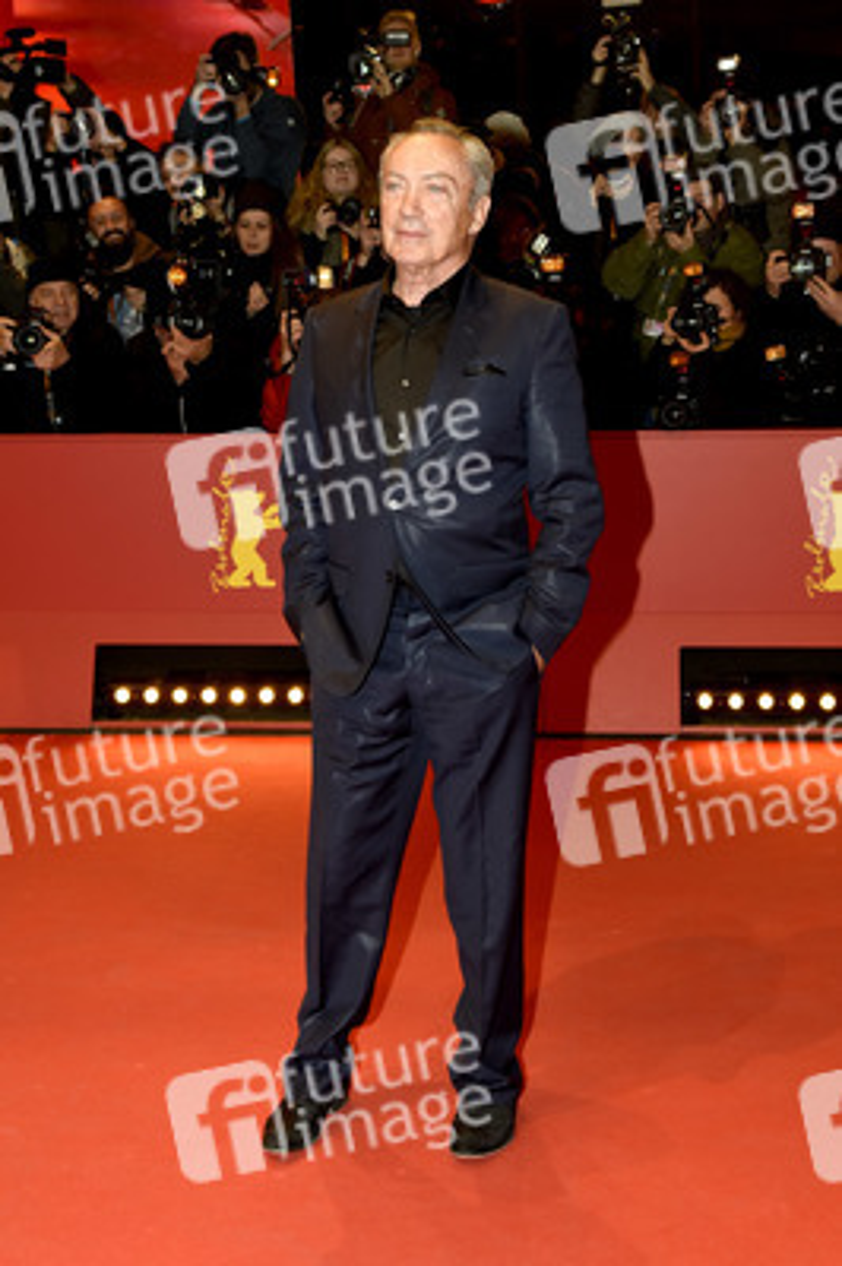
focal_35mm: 42
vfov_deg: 46.4
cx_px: 421
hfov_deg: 31.8
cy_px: 633
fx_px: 1476
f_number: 5
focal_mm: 28
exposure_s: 1/250
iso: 640
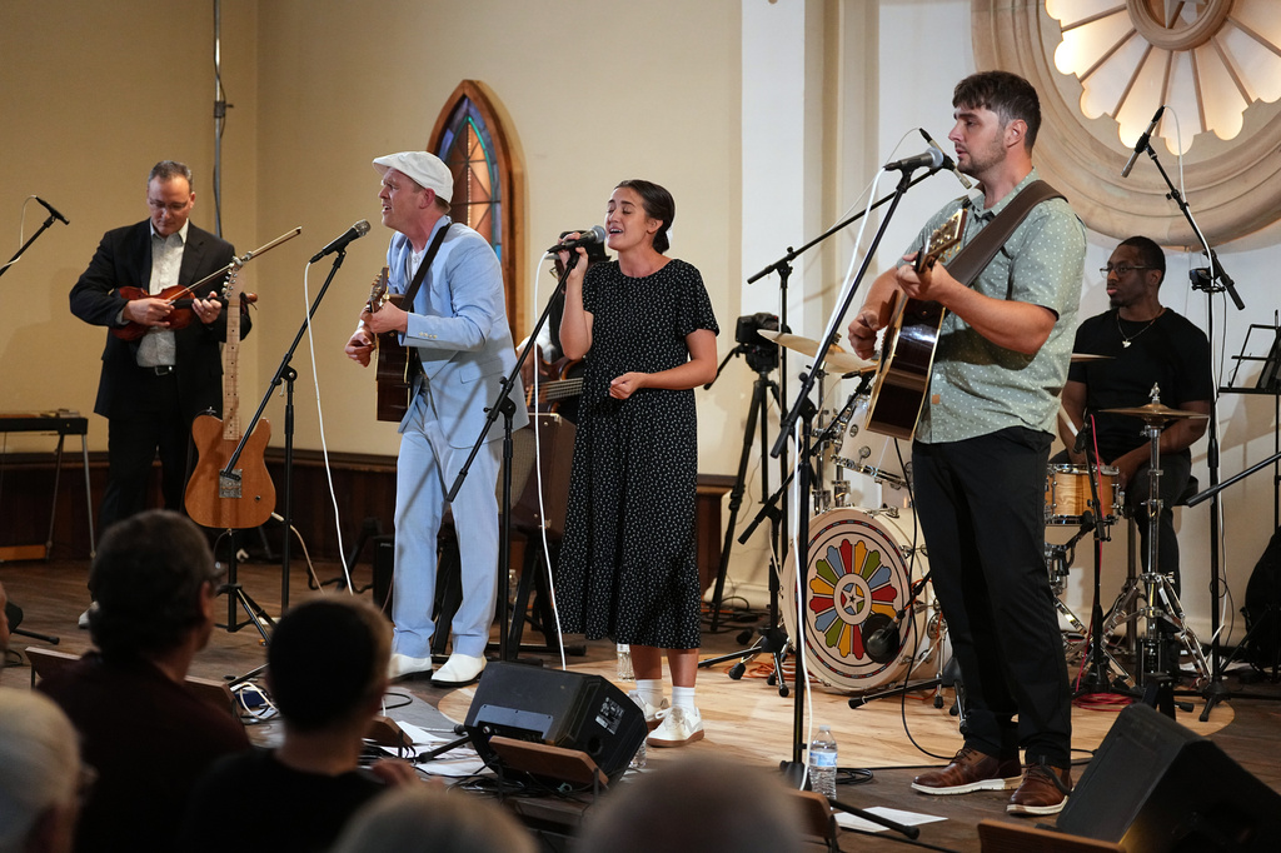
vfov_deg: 19.4
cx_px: 640
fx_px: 2490
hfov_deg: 28.9
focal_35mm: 70
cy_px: 426
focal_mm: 70
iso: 4000
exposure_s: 1/400
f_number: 2.8
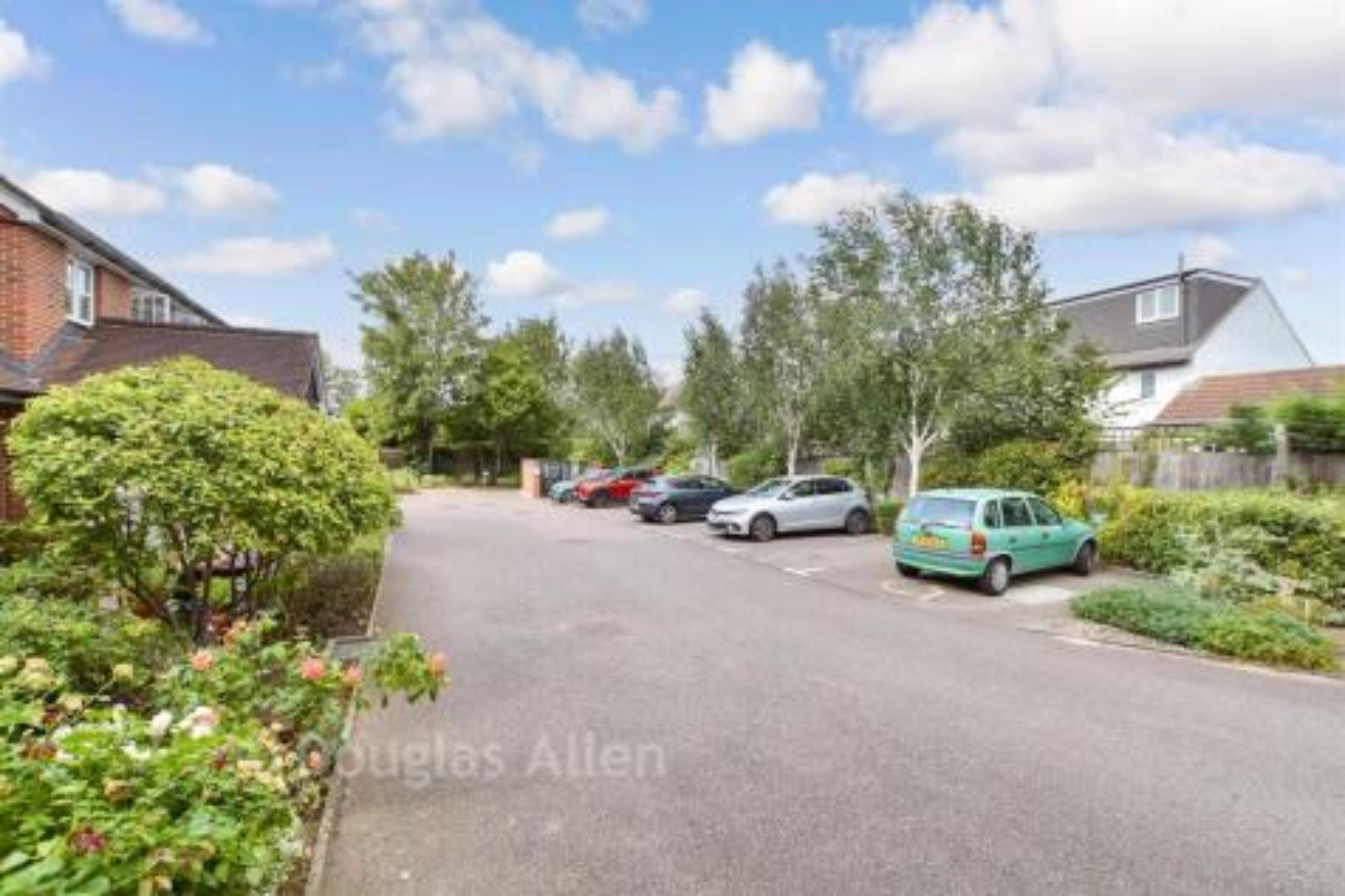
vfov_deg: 77.3
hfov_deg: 100.4
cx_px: 672
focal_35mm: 15
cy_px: 448
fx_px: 560
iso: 800
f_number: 6.3
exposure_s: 1/1600
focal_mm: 10
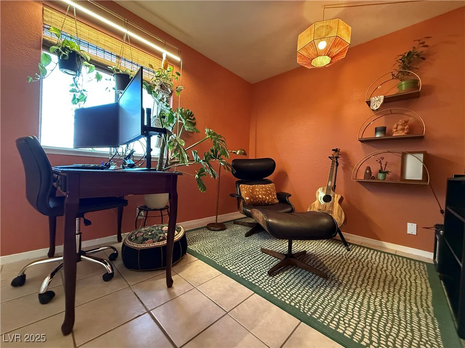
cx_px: 232
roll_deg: -2.1
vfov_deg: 85.7
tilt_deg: -0.6
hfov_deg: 102.1
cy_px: 174
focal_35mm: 14
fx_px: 188
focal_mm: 2.22
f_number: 2.2
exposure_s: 1/60
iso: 800
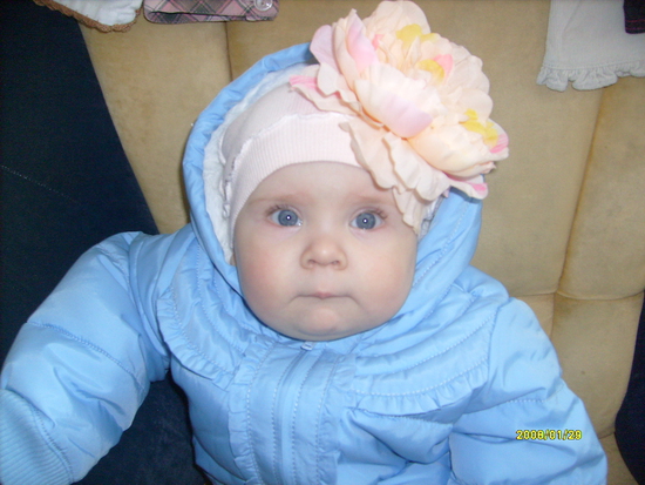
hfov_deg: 52.6
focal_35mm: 35
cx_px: 322
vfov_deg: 40.7
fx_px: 652
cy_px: 242
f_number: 2.8
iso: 100
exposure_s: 1/45
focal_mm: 5.8
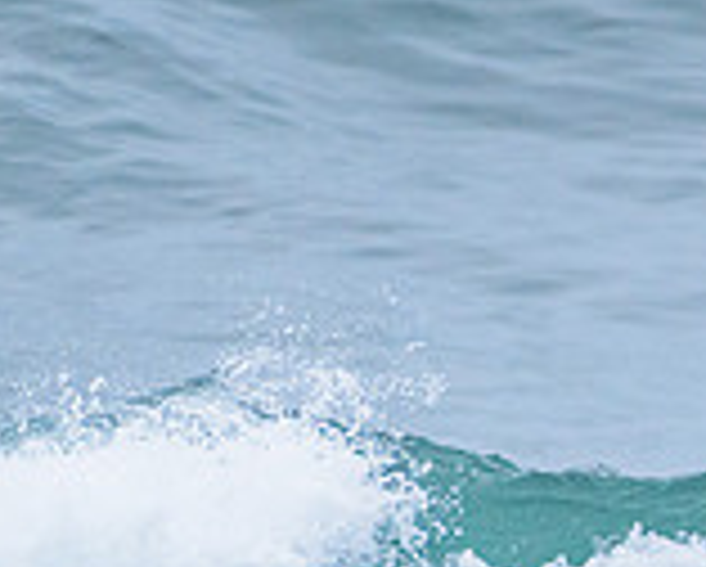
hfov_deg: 0.9
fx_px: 44269
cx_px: 1326
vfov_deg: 0.7
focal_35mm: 2116
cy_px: 658
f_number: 5.6
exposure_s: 1/2000
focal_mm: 500
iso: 2000
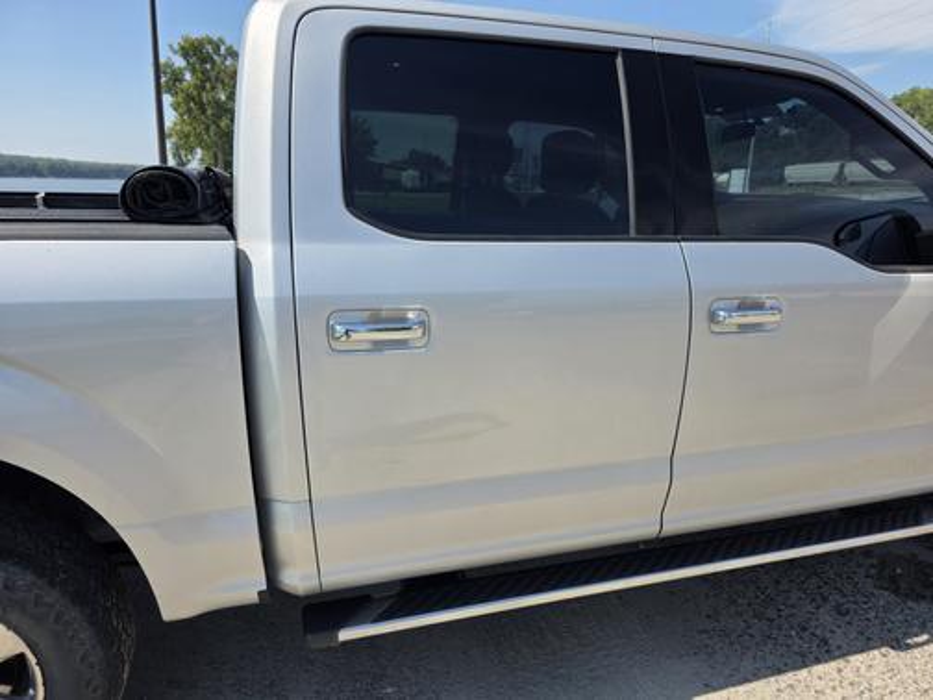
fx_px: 620
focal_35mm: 23
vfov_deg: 58.9
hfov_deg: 73.9
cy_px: 350
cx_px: 466
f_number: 1.7
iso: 80
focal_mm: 6.3
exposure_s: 1/4333
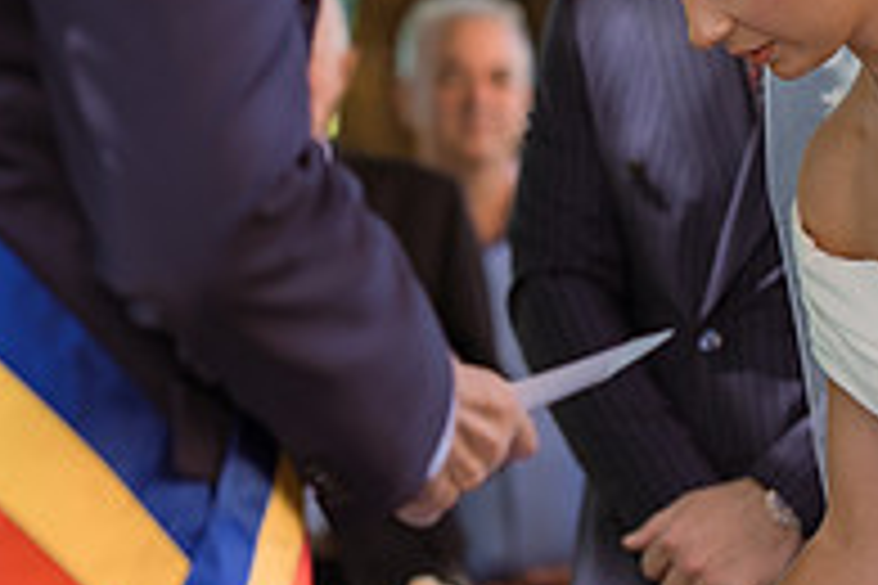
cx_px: 752
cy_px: 261
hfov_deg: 8.1
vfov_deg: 5.4
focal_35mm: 253
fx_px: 6170
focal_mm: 85
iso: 250
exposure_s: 1/500
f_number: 2.8
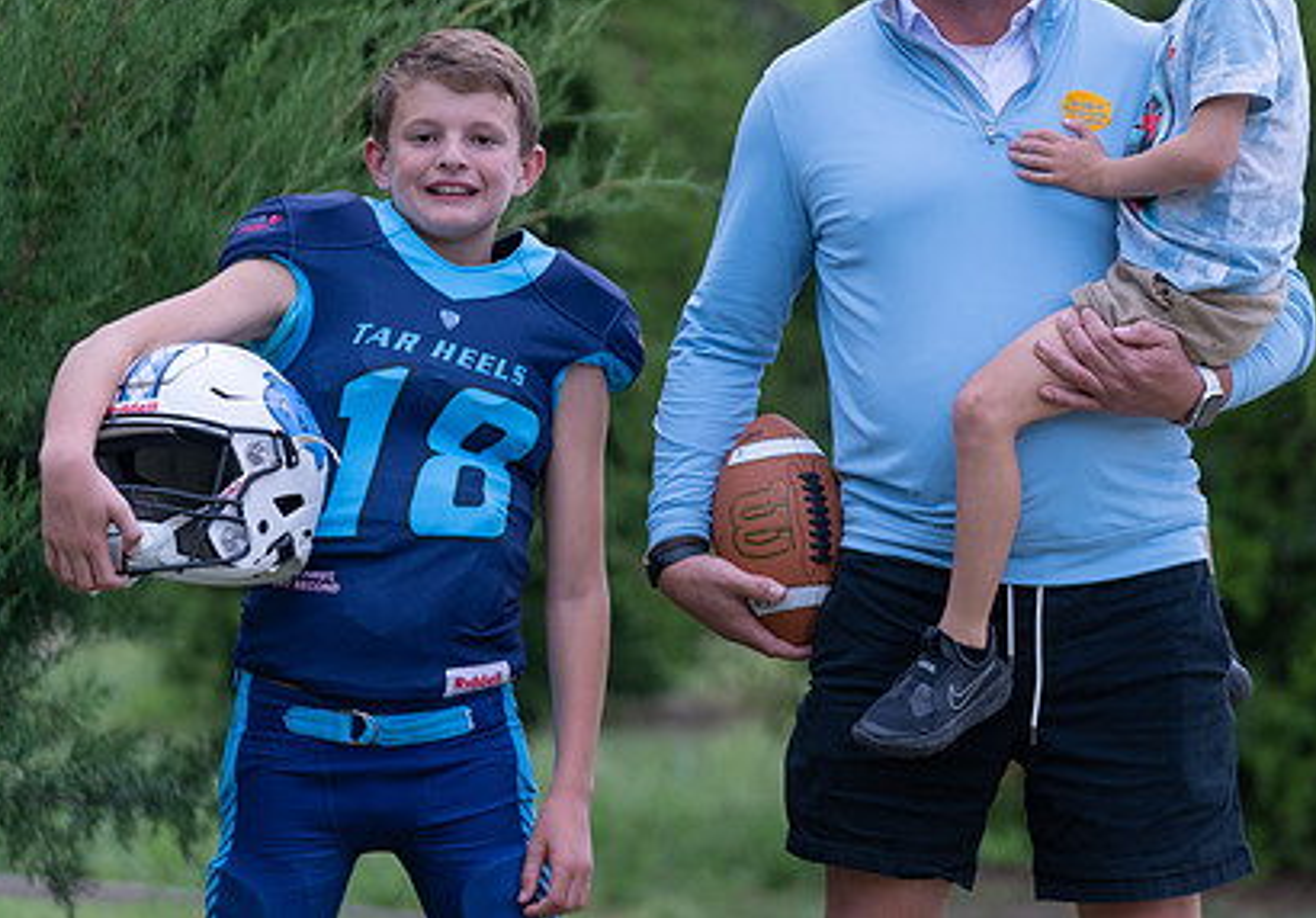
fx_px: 6452
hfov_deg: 11.6
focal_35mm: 174
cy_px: 253
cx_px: 855
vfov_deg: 8.1
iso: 500
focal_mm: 116
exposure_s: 1/320
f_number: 2.8
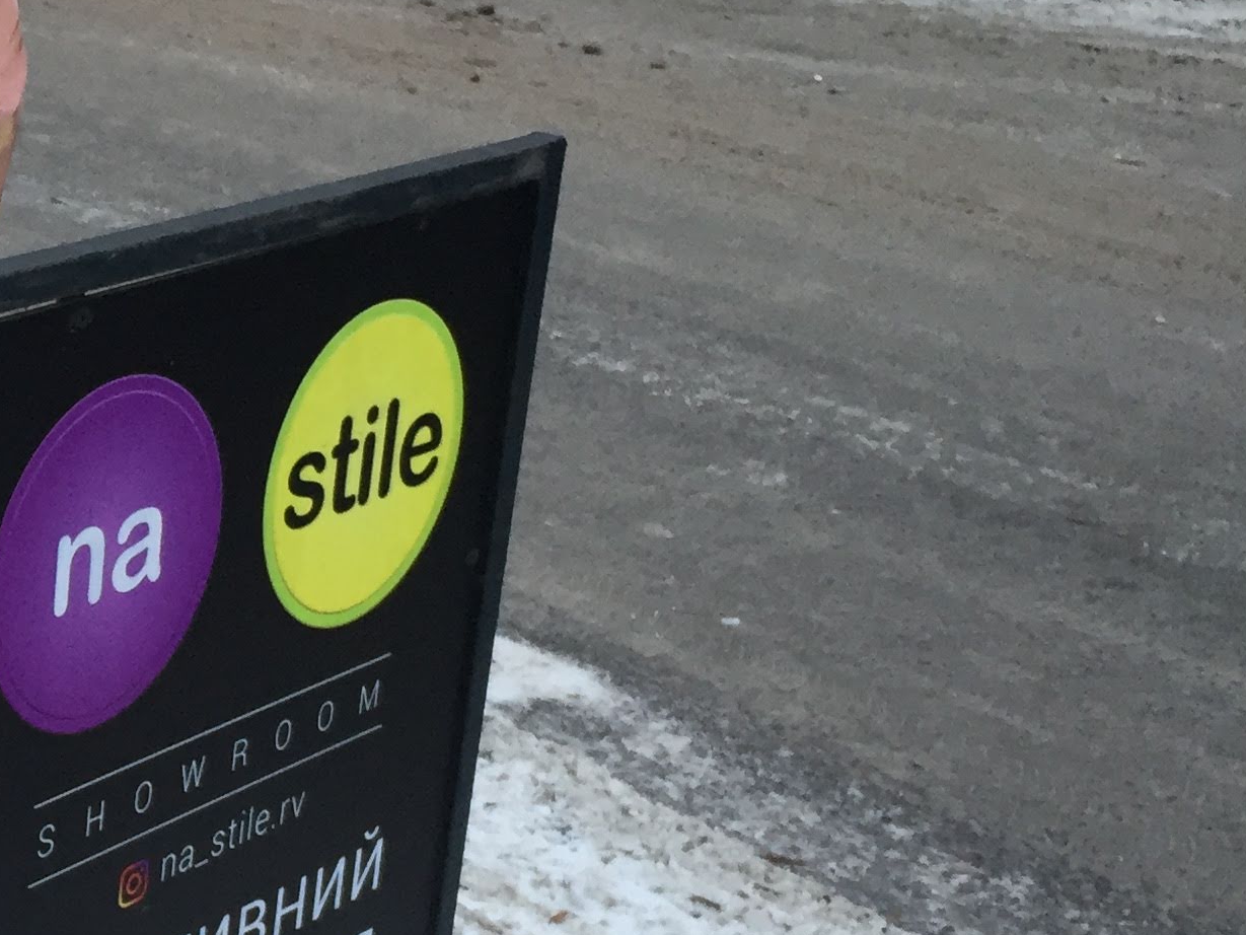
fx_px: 2772
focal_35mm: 77
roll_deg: +0.4
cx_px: -364
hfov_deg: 22.7
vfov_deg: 19.1
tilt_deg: -20.1
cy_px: 550
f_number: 2.2
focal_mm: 4.15
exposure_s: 1/33
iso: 40
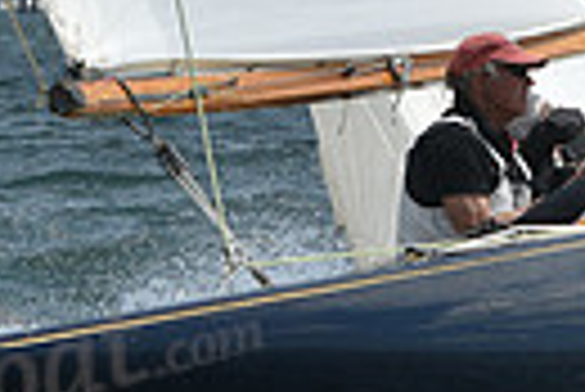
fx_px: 5092
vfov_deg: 4.4
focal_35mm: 313
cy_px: 101
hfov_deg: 6.6
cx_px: 500
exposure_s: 1/1250
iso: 250
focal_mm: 70
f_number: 8
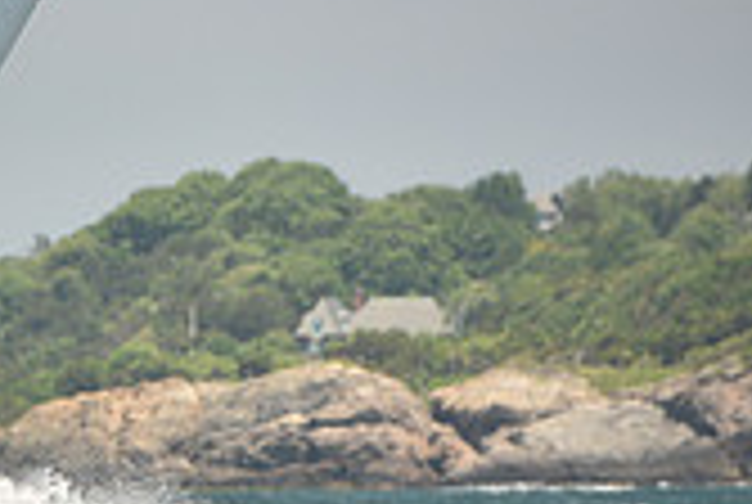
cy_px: 488
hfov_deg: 3.3
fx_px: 13058
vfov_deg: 2.2
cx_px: -500
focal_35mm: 624
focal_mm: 180
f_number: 5
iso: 250
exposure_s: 1/640
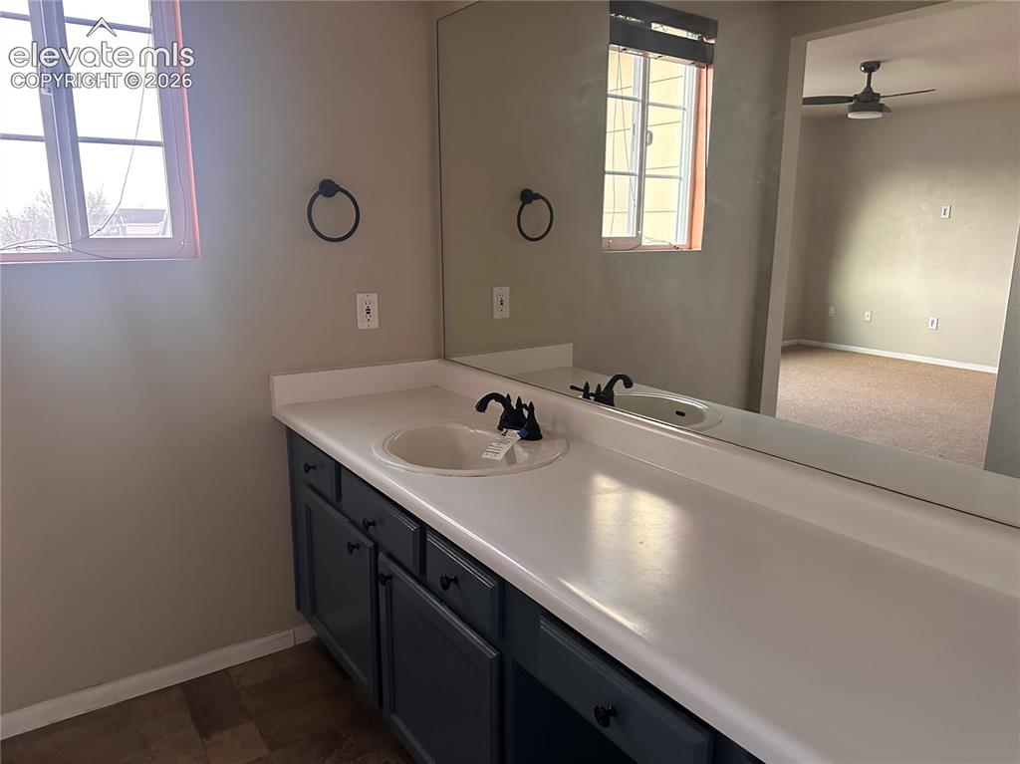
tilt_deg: -12.5
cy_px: 382
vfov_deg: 56.8
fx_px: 707
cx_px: 510
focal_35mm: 24
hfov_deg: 71.6
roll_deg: -0.8
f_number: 1.78
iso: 640
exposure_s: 1/60
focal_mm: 6.86
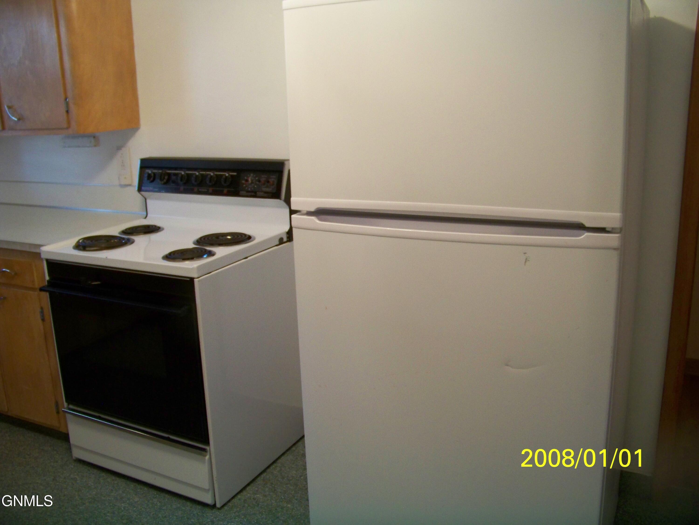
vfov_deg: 42.9
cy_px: 262
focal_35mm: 33
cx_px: 350
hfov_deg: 55.4
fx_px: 666
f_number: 2.8
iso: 200
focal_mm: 5.85
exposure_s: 1/30
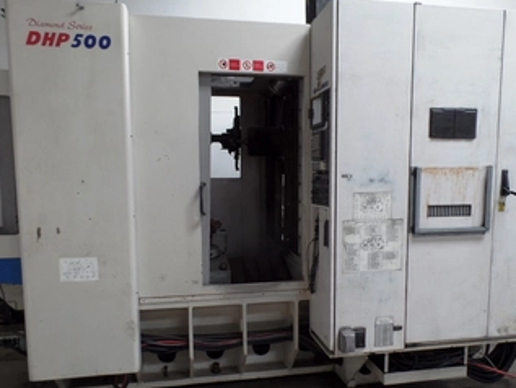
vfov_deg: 48.1
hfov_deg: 61.6
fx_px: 432
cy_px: 223
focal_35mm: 29
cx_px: 267
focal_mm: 4.1
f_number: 2.8
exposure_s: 1/45
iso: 80
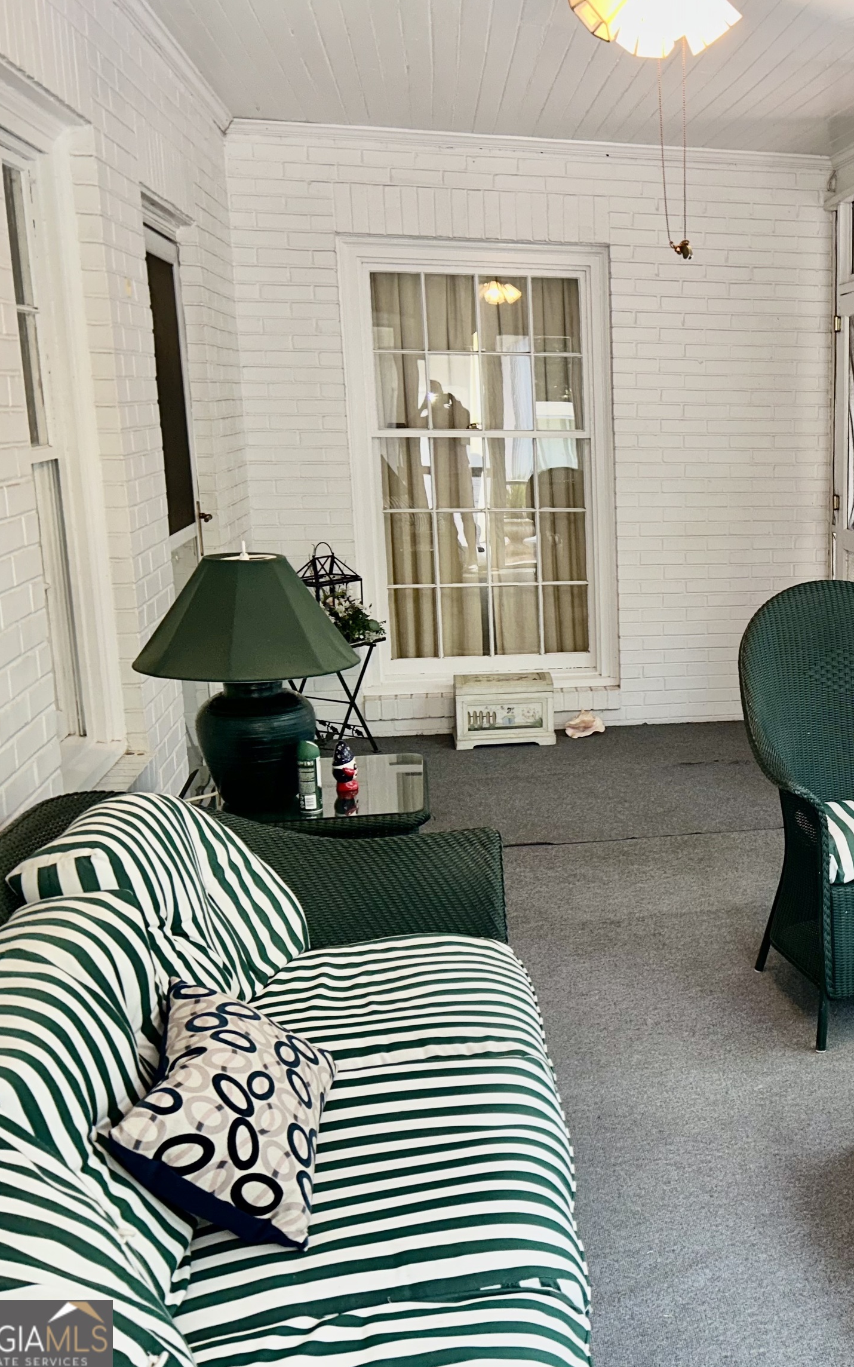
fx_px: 1378
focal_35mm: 37
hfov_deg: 32.1
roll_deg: -0.4
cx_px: 824
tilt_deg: -12.0
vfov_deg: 52.7
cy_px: 681
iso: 40
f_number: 1.5
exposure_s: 1/30
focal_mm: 5.7
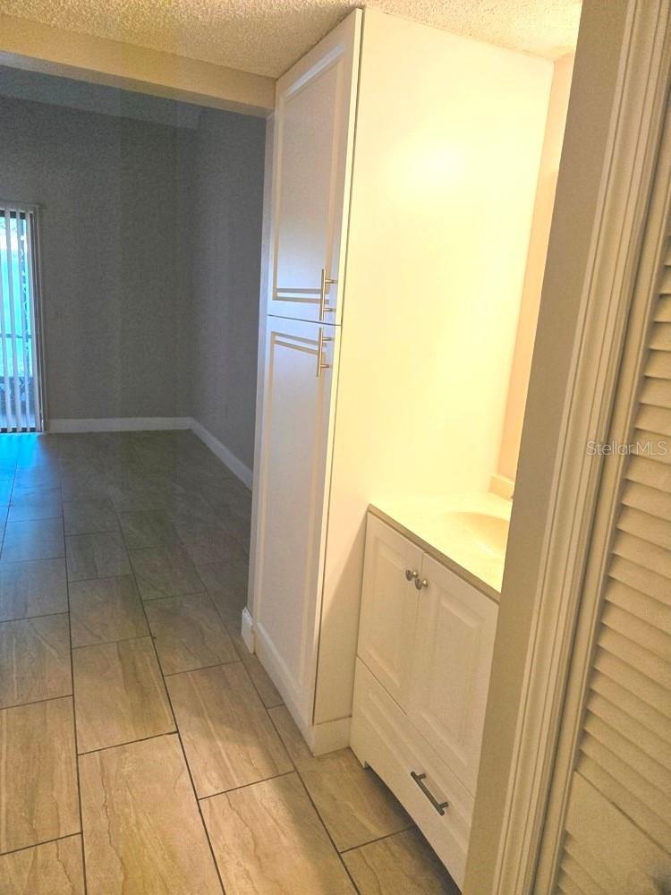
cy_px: 448
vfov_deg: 73.9
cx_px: 336
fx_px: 594
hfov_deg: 58.9
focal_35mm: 23
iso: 200
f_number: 1.8
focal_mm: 5.4
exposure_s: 1/180
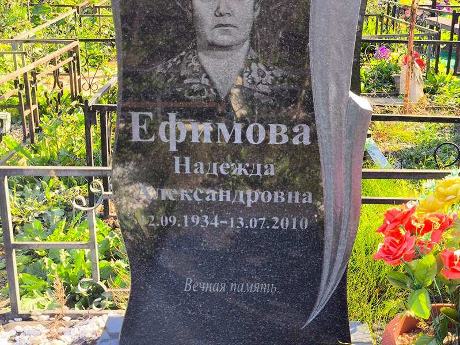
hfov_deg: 38.2
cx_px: 230
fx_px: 665
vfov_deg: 29.1
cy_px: 172
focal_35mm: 50
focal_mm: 4.71
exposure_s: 1/369
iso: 50
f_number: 1.7
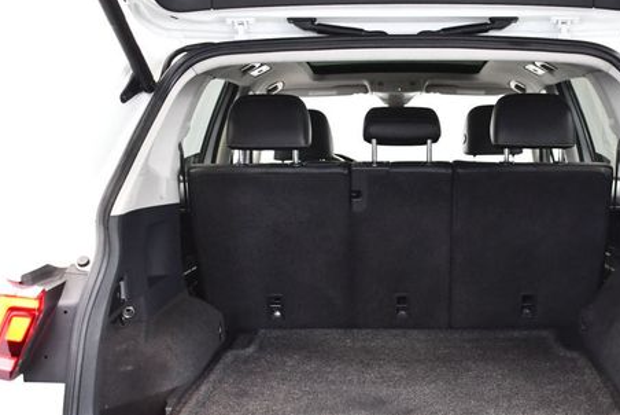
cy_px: 246
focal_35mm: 51
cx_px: 406
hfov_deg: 38.5
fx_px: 879
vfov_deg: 26.5
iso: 3200
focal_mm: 18
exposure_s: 1/60
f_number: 3.5
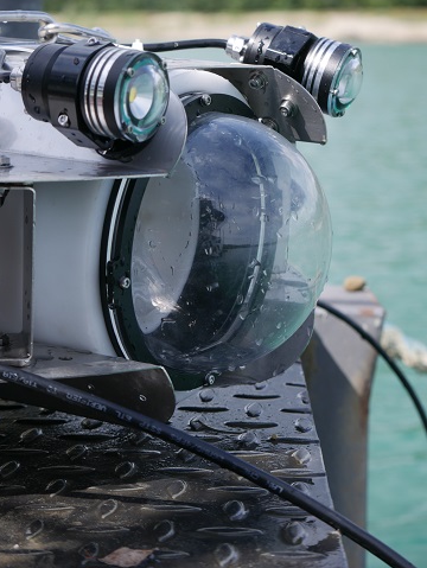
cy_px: 257
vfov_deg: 19.6
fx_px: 1643
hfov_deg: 14.8
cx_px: 228
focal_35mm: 100
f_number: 5.6
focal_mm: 45
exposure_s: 1/400
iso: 200
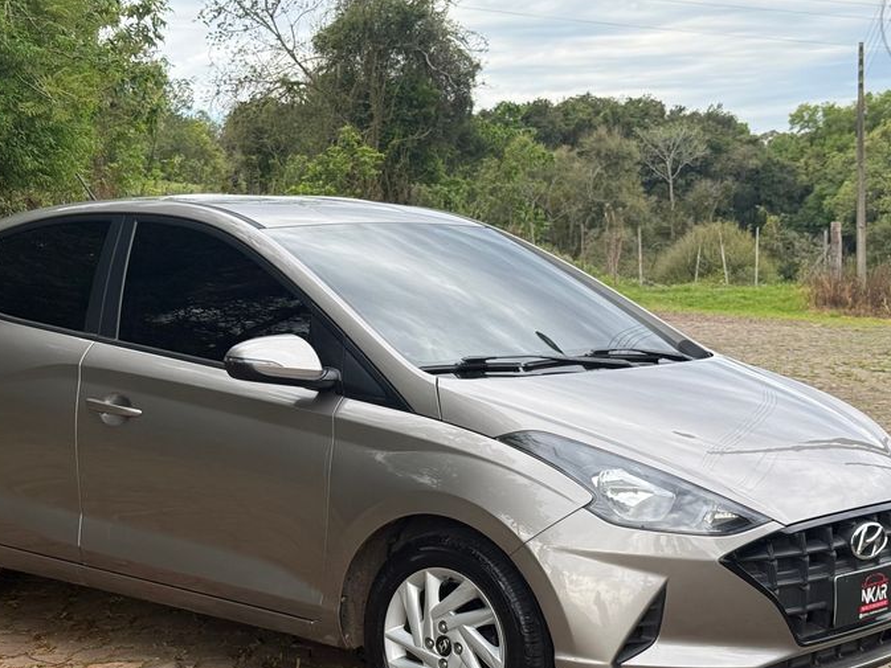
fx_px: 1879
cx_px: 364
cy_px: 434
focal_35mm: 73
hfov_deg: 26.6
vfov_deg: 20.1
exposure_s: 1/1027
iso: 64
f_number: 1.78
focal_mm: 6.76
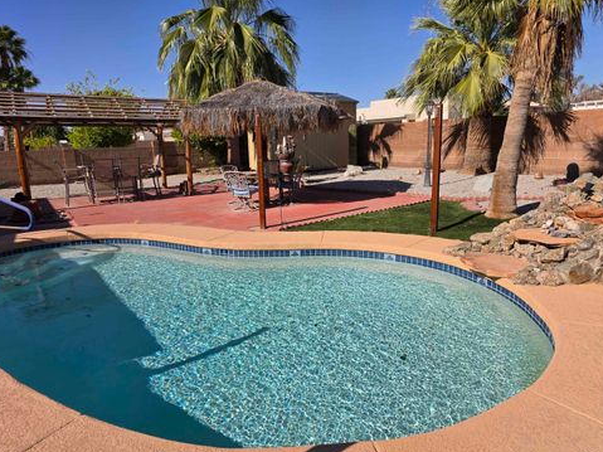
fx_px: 418
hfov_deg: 71.6
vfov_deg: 56.8
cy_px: 230
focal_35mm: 24
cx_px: 300
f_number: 1.7
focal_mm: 6.3
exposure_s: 1/7944
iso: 64
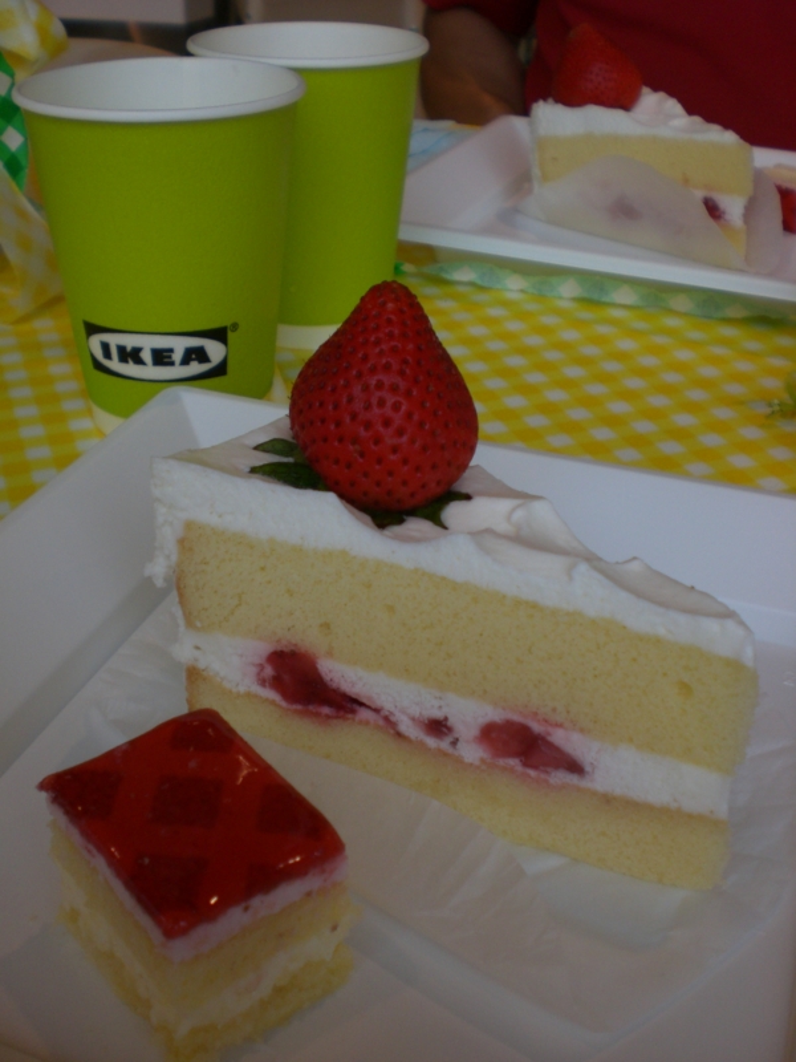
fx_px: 1165
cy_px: 531
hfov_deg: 37.7
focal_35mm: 38
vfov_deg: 49.0
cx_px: 398
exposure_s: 1/125
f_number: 3.1
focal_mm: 6.3
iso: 100
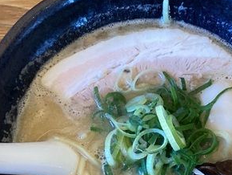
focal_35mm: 87
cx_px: 145
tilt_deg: -69.2
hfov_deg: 22.4
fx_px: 584
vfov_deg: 16.9
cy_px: 130
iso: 320
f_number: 2.4
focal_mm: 3.3
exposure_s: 1/60
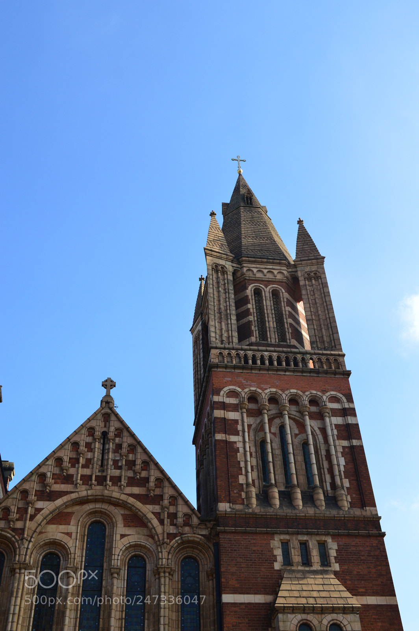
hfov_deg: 35.4
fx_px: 656
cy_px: 316
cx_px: 210
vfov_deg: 51.3
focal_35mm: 38
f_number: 9
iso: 200
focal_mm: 25
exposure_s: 1/320
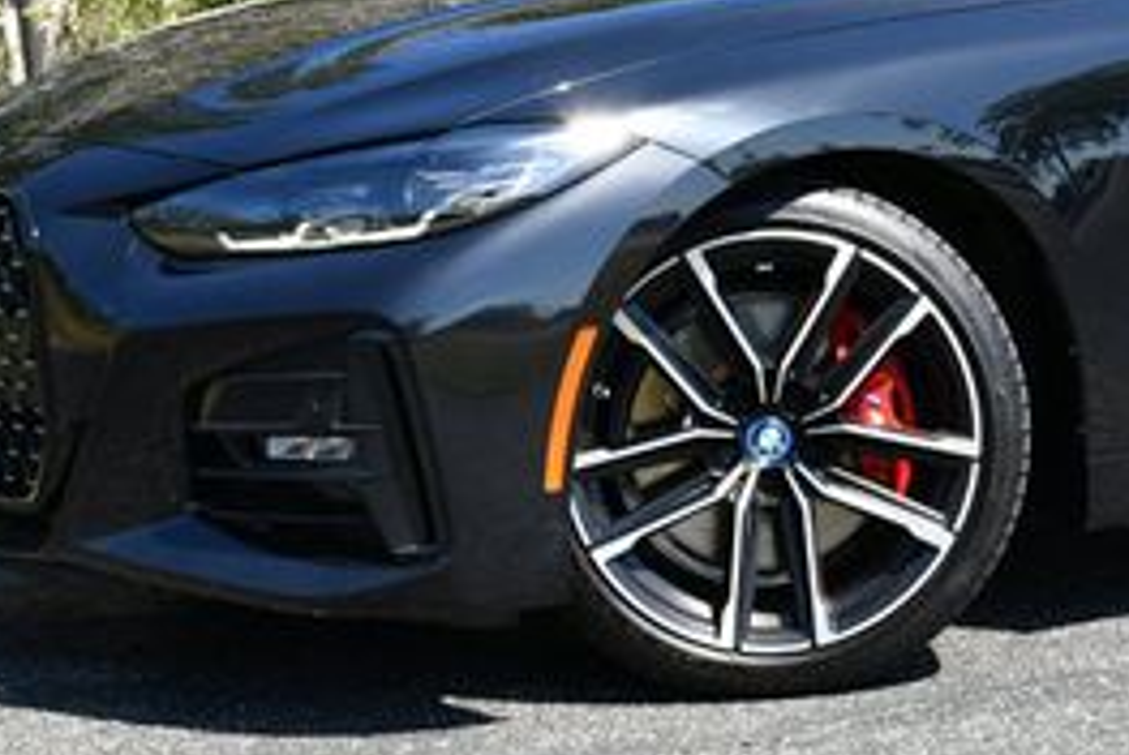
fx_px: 3359
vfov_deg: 12.6
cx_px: 1138
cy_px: -90
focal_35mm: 107
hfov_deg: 18.6
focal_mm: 22
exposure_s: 1/250
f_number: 7.1
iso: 200
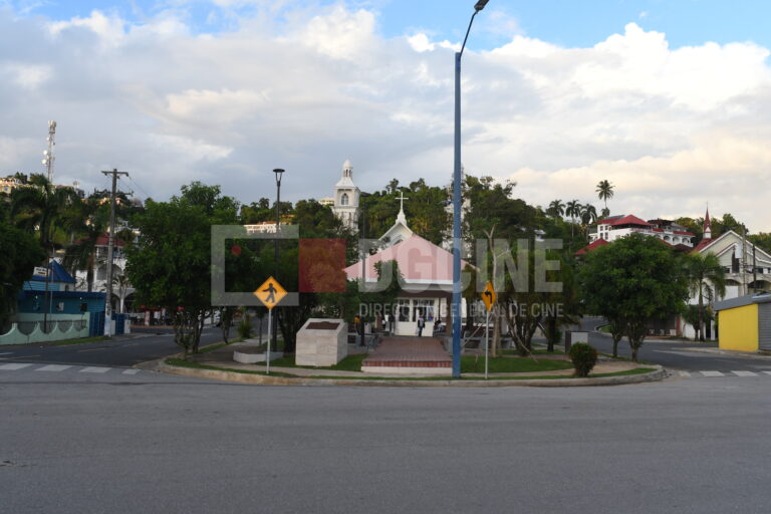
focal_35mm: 36
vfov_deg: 36.9
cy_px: 257
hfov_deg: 53.1
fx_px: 771
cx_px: 386
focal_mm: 24
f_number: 5.6
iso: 400
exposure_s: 1/640
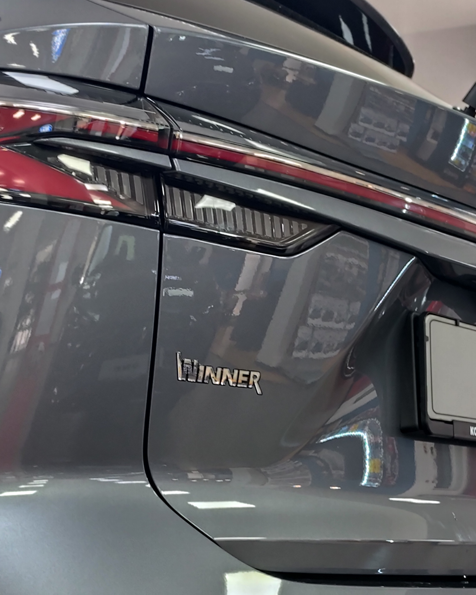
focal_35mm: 89
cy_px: 441
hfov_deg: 17.3
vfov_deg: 21.3
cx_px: 251
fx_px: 1567
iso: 400
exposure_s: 1/25
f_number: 1.65
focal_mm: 6.19
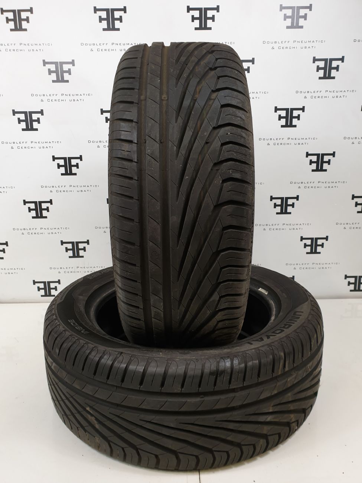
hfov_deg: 53.1
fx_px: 363
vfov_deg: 67.3
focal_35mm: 26
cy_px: 242
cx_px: 181
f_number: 2.4
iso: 100
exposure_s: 1/50
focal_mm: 4.3
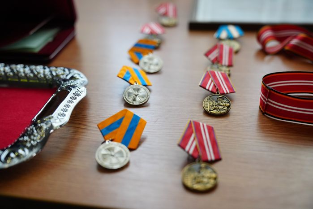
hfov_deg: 42.7
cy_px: 104
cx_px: 156
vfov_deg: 29.2
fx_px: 400
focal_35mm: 46
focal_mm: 46
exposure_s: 1/2500
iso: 3200
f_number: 2.8
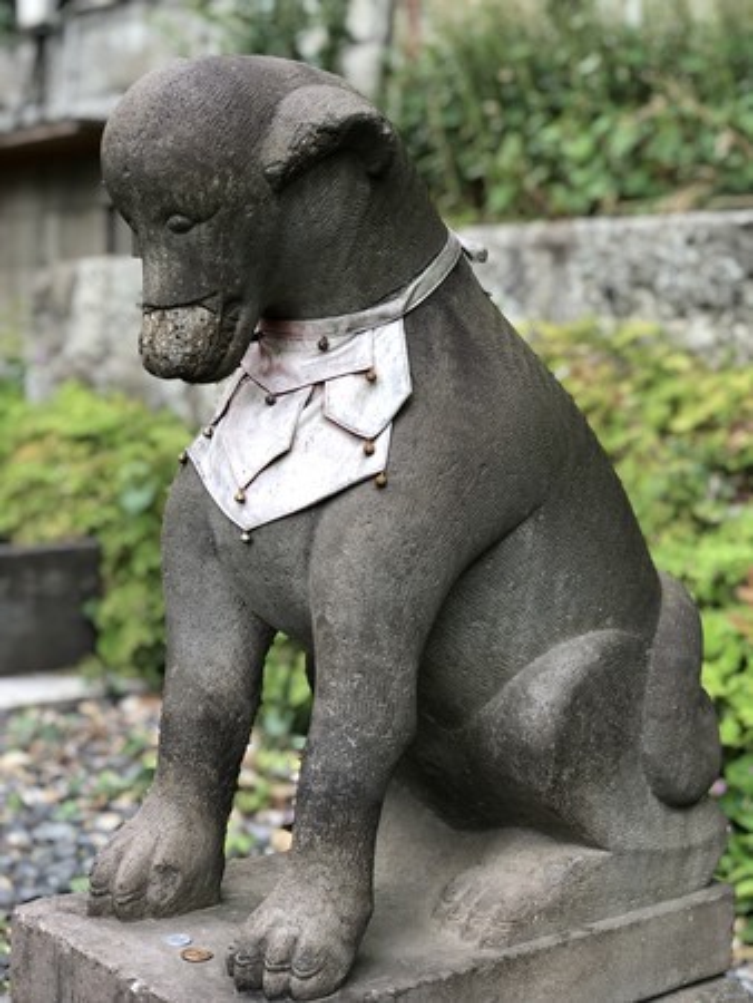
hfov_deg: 25.7
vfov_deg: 33.8
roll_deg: -1.3
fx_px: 1652
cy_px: 502
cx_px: 376
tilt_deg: -5.0
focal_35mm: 57
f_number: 2.8
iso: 25
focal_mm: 6.6
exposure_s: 1/60
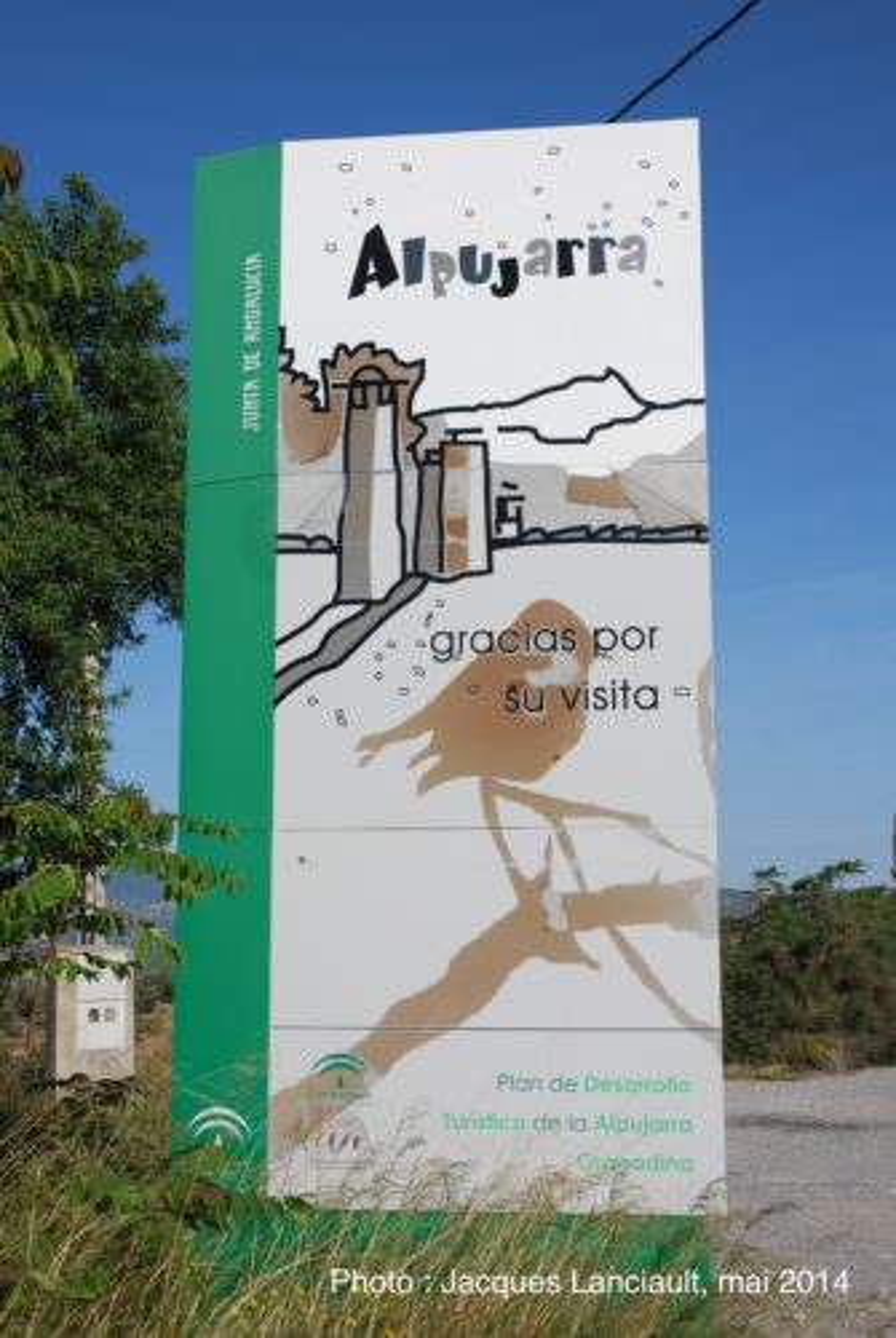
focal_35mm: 46
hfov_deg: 29.0
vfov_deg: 42.3
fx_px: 1730
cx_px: 448
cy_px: 669
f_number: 8
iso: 100
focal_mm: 31
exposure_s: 1/400
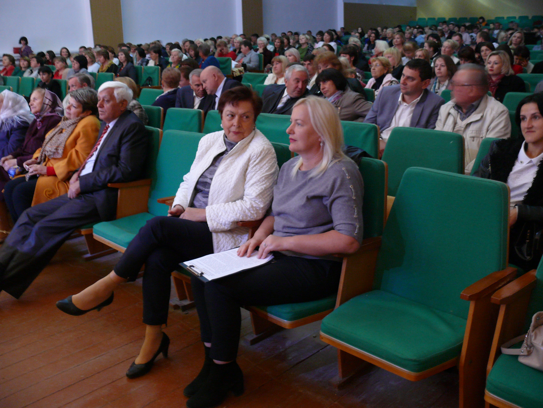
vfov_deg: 40.7
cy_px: 204
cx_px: 272
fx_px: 549
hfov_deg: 52.6
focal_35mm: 35
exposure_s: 1/2
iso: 200
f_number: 2.8
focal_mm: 7.4
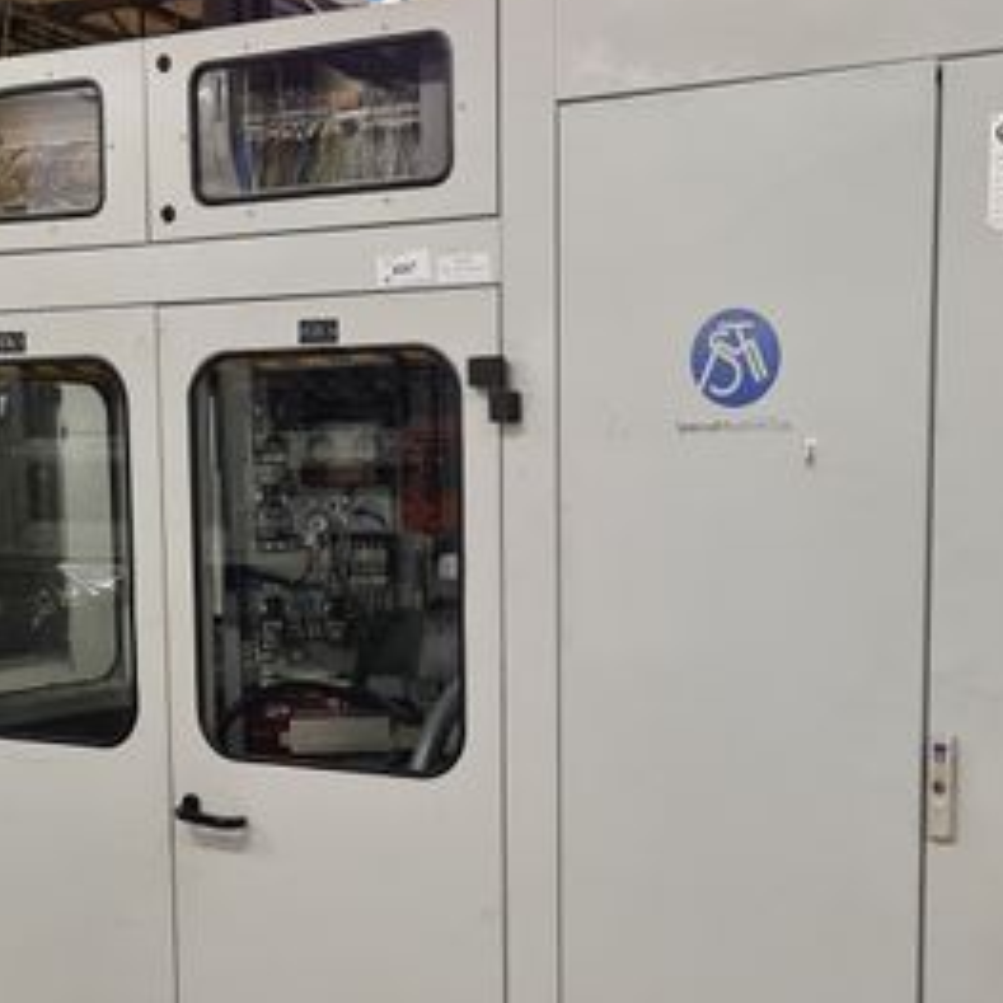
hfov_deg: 30.5
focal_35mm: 56
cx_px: 542
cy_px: 671
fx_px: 1836
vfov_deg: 30.3
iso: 160
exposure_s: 1/50
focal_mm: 5.4
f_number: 1.8
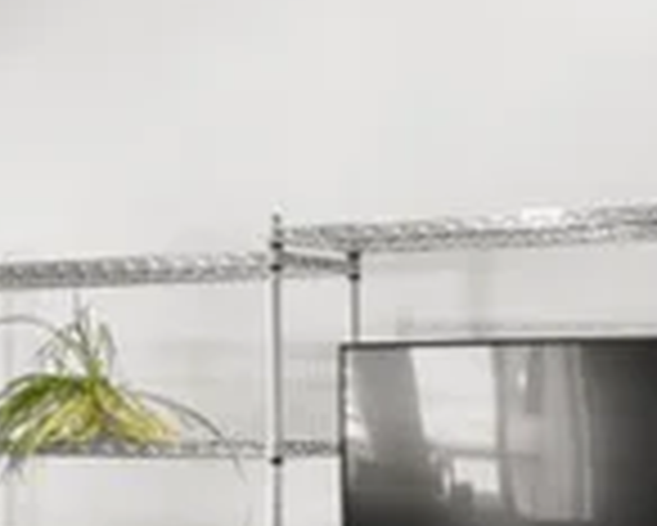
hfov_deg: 15.9
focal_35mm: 112
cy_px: 402
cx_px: -288
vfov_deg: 13.7
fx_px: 2179
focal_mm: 17
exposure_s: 1/13
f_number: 8
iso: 400
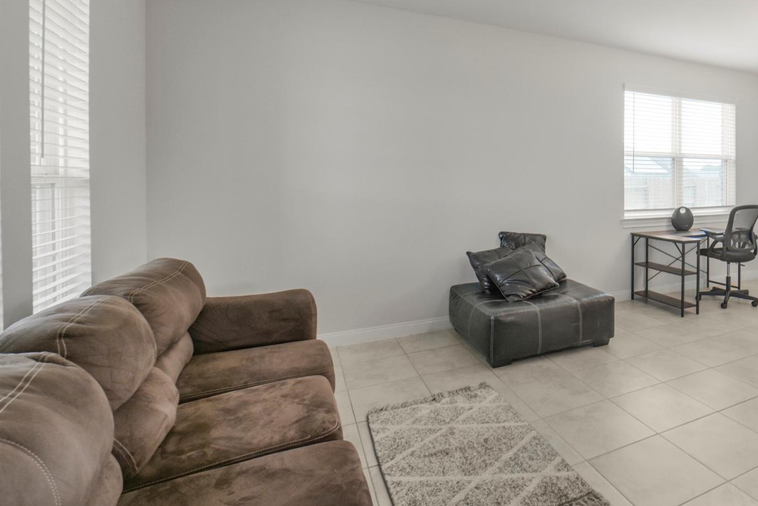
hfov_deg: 76.2
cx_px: 553
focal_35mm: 21
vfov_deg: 58.7
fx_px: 442
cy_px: 188
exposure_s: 1/15
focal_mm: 14
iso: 500
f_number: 11
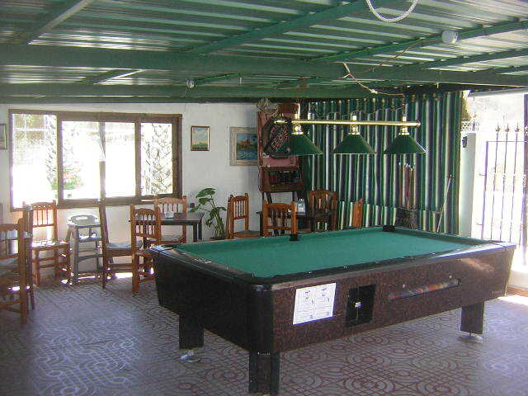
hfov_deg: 51.4
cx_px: 264
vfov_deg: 39.7
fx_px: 549
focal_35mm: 36
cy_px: 198
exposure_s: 1/113
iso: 71
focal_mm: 4.7
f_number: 2.6
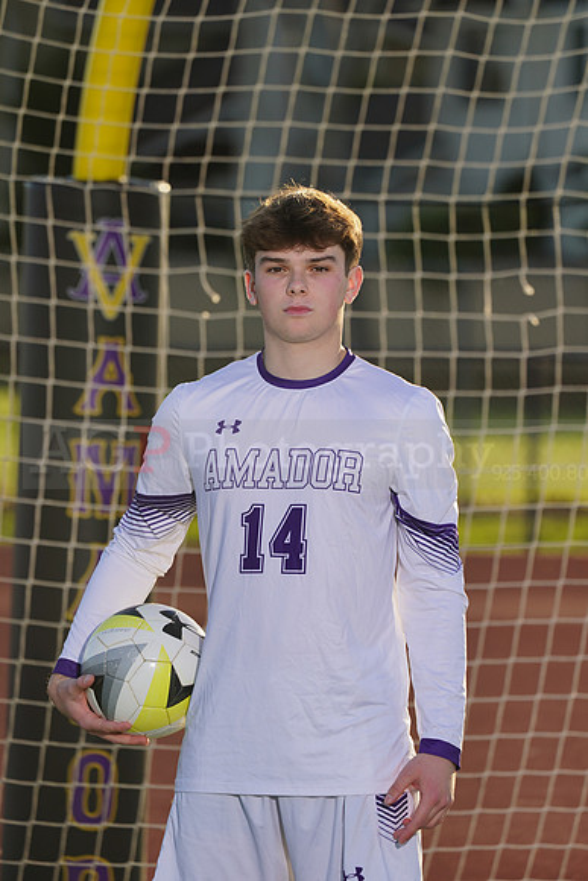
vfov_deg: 5.6
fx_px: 9059
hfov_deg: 3.7
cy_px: 440
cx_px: 294
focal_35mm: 370
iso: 100
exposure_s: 1/200
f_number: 9
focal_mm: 370
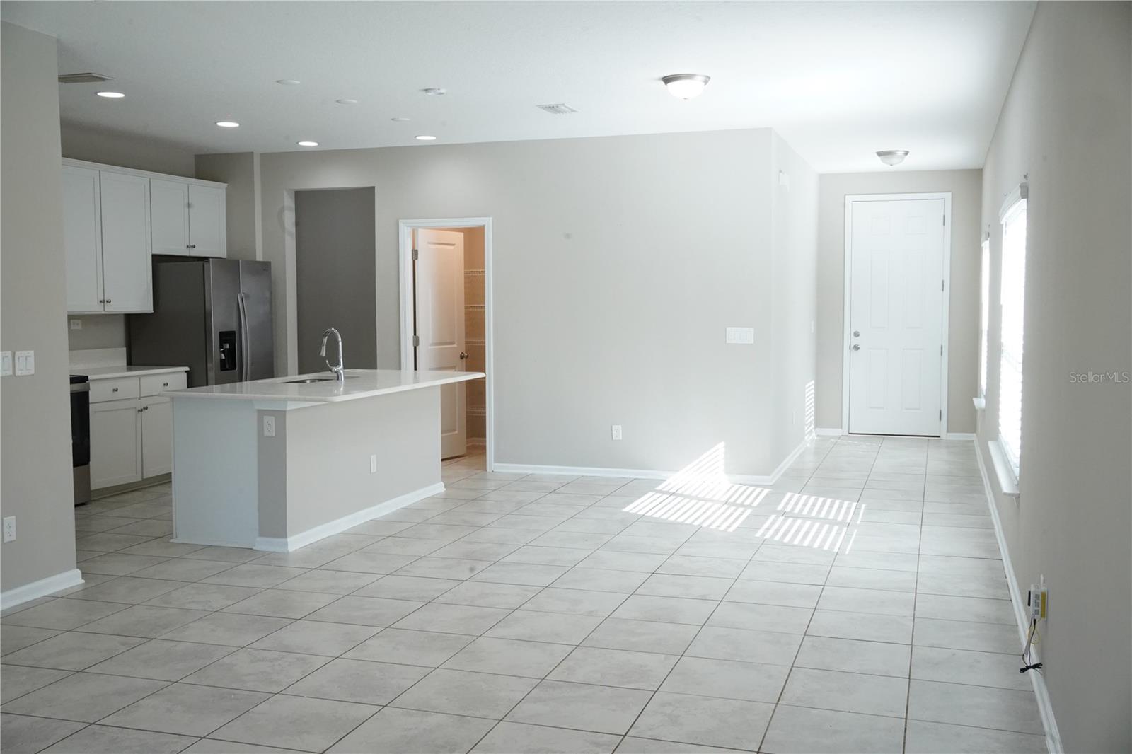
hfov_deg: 54.4
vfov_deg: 37.8
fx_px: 1100
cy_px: 377
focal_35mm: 35
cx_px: 566
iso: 4000
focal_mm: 35
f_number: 16
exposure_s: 1/60
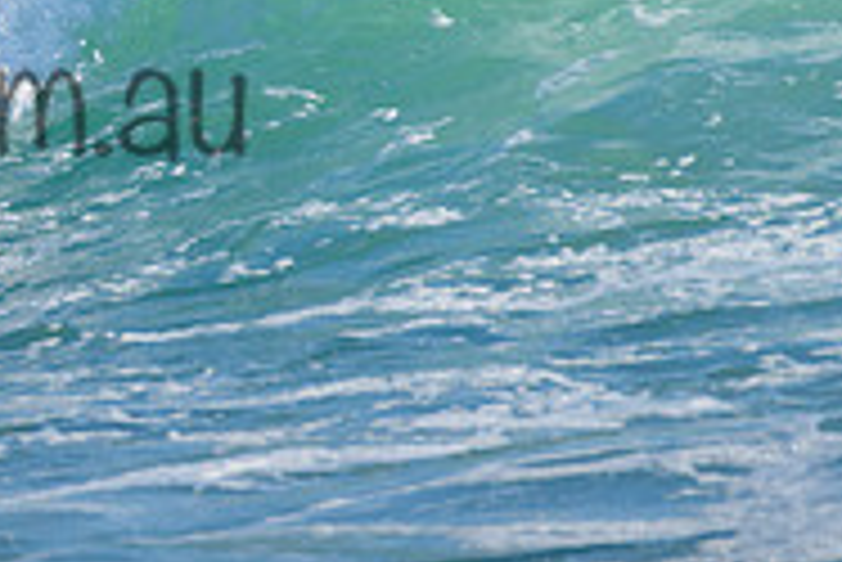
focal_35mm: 1900
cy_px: -145
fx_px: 44472
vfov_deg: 0.7
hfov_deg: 1.1
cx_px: -469
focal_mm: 500
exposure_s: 1/2000
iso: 200
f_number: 5.6
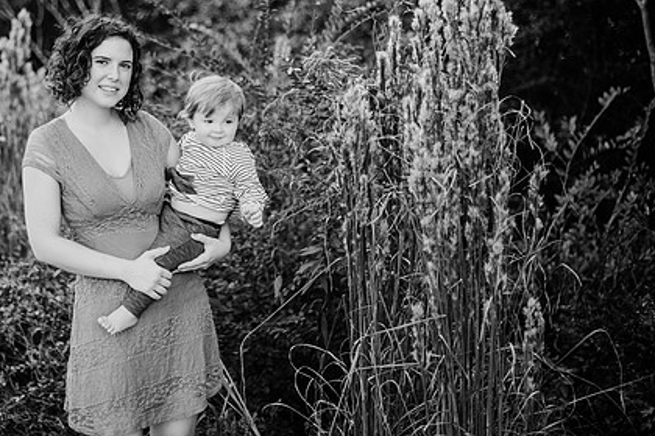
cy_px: 138
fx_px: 1255
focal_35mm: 69
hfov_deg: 29.0
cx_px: 215
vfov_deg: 19.7
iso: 200
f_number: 1.8
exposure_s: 1/800
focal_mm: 50
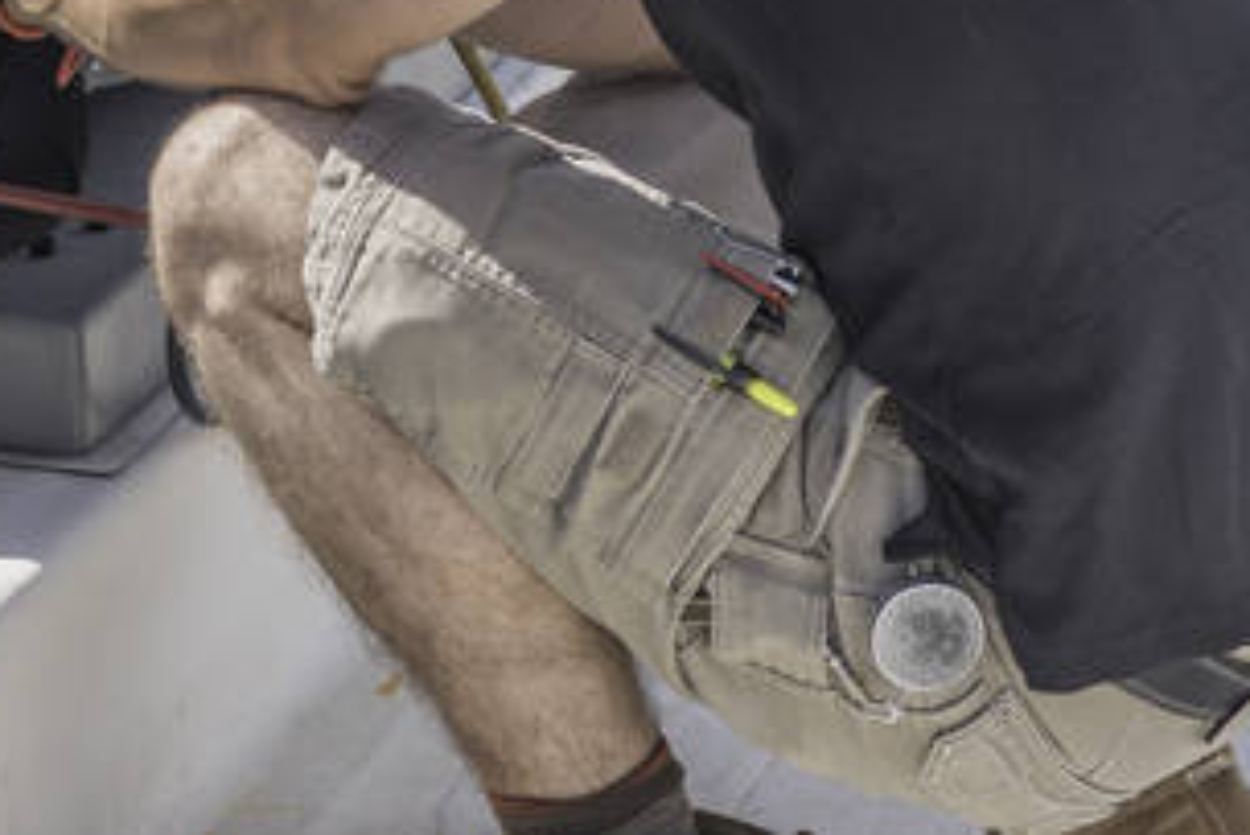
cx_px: 236
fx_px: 5836
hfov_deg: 12.2
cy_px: -171
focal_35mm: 168
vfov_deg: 8.1
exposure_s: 1/1000
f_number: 4
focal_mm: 50
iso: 100
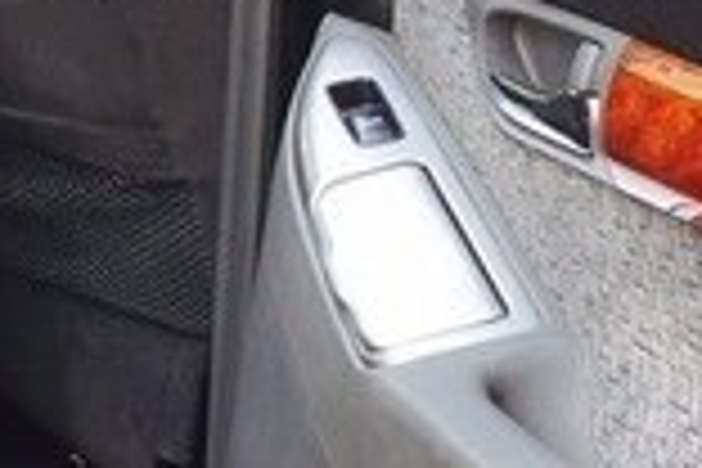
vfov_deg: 10.6
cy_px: -70
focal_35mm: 128
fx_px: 2496
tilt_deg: -13.9
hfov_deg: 15.6
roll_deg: -4.4
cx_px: -81
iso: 40
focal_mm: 4.15
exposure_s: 1/50
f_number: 2.2
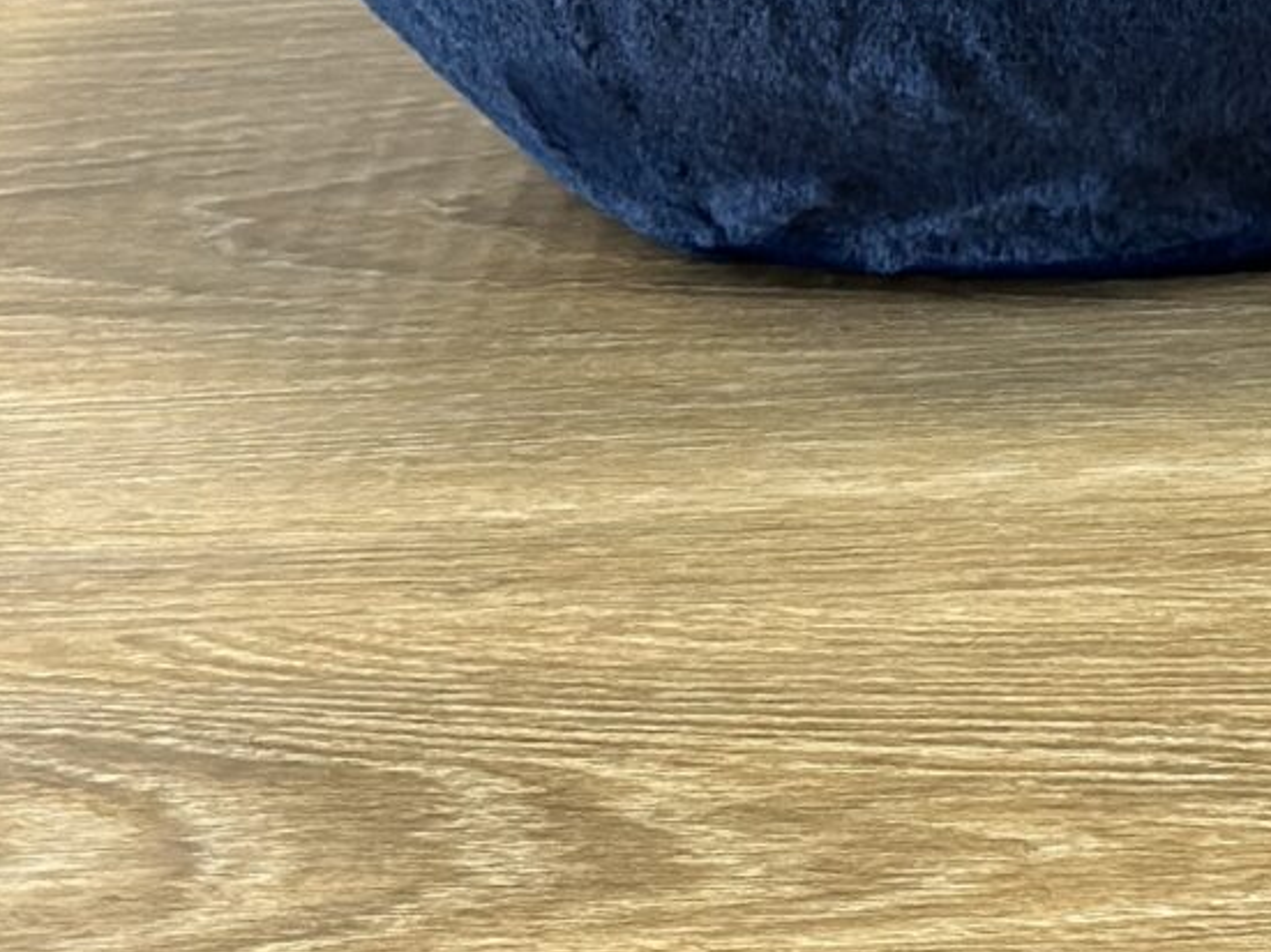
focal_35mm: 223
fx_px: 8186
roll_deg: +1.7
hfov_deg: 8.6
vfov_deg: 6.6
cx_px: 2168
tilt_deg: -16.8
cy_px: -583
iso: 100
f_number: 1.78
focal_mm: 6.86
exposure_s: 1/120
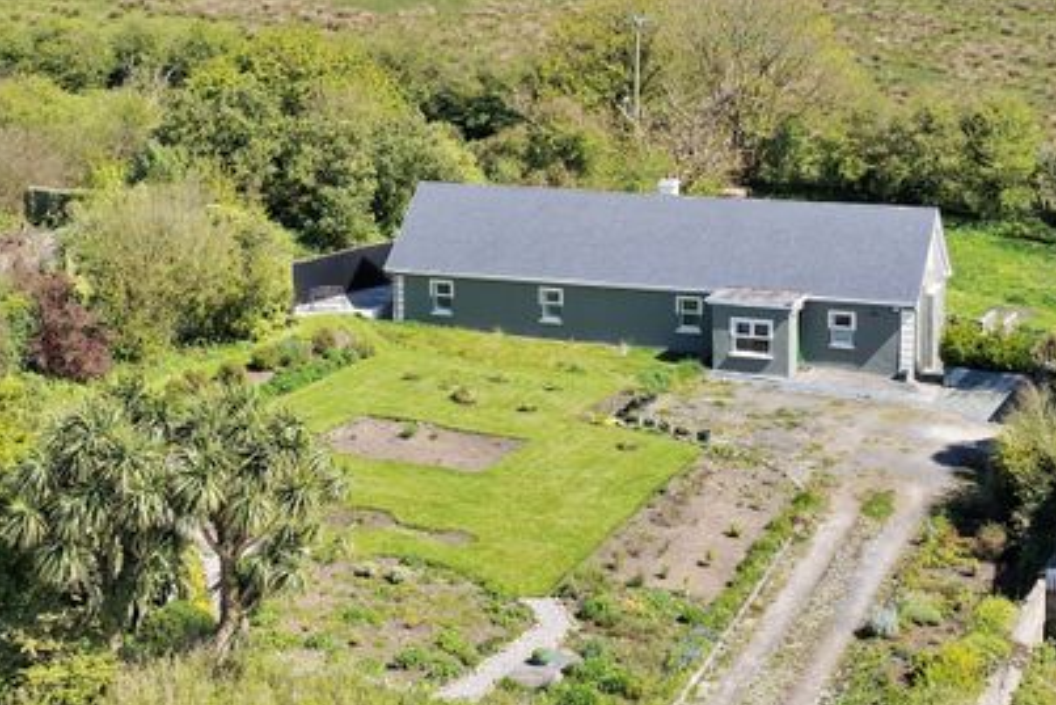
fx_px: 1467
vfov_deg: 27.0
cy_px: 349
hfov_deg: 38.3
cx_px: 228
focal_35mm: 50
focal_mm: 14.45
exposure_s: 1/1250
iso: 125
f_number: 2.8
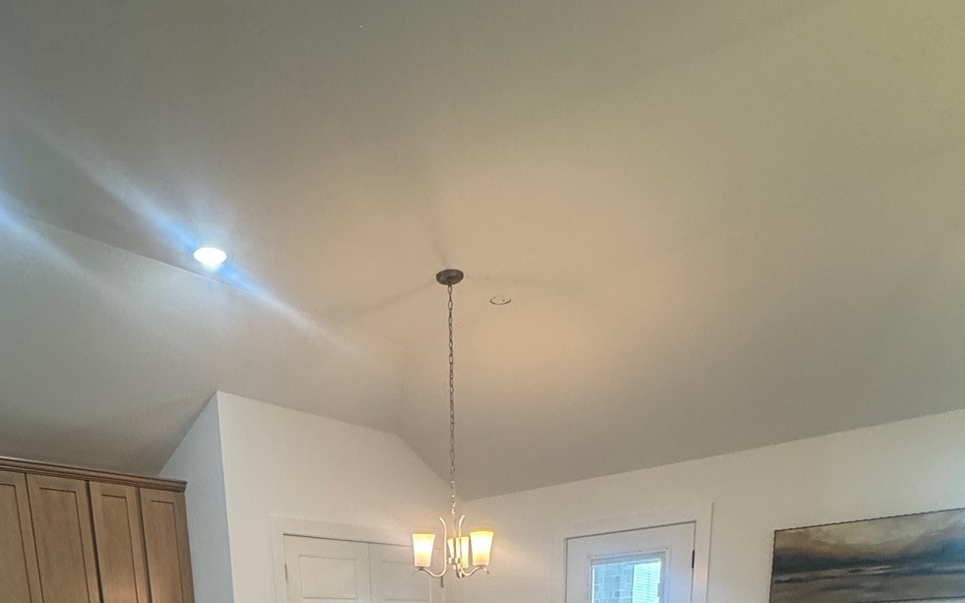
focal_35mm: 31
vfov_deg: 29.1
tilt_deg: -14.5
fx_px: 815
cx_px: 378
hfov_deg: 60.6
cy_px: 859
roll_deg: +3.1
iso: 200
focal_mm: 2.22
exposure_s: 1/120
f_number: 2.2
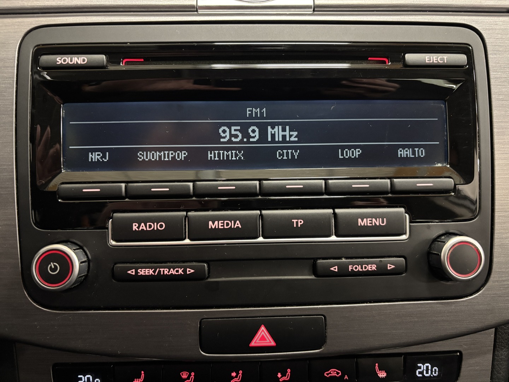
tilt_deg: -26.4
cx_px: 254
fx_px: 382
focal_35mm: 26
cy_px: 191
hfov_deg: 67.3
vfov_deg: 53.1
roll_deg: -0.4
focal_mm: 5.96
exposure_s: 1/25
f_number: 1.6
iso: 640
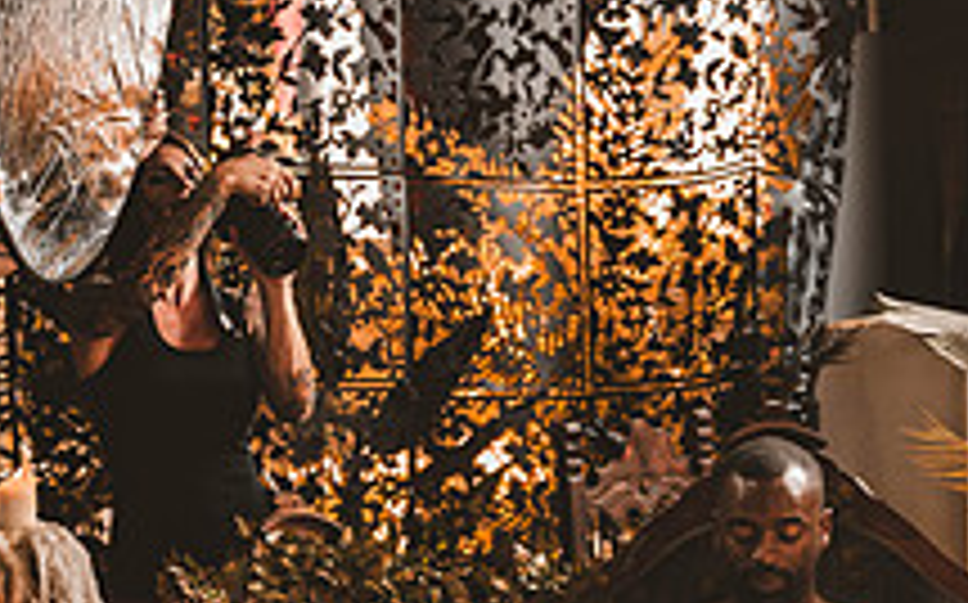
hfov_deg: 18.8
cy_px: 652
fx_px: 2926
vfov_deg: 11.6
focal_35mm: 111
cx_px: 428
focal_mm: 52
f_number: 2.8
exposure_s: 1/200
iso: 800
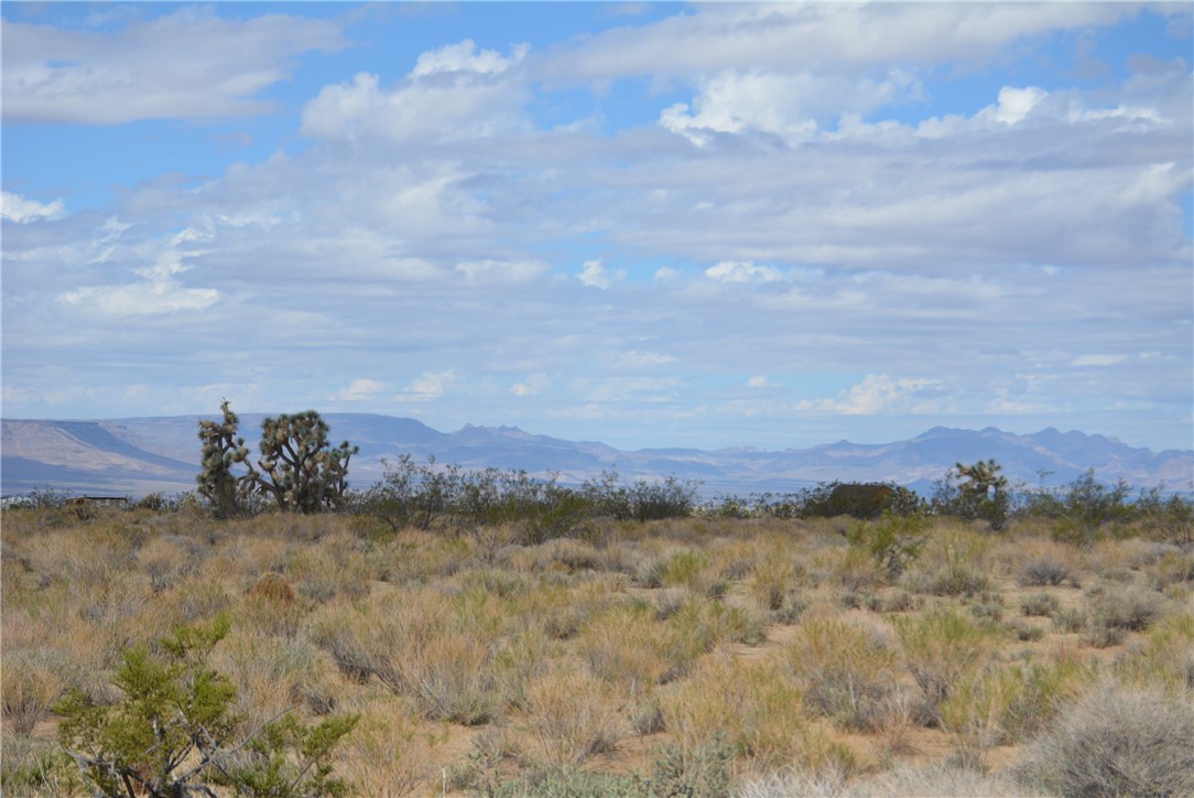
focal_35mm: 82
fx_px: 2738
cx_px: 597
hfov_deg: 24.6
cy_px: 399
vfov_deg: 16.6
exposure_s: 1/2000
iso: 400
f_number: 7.1
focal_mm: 55
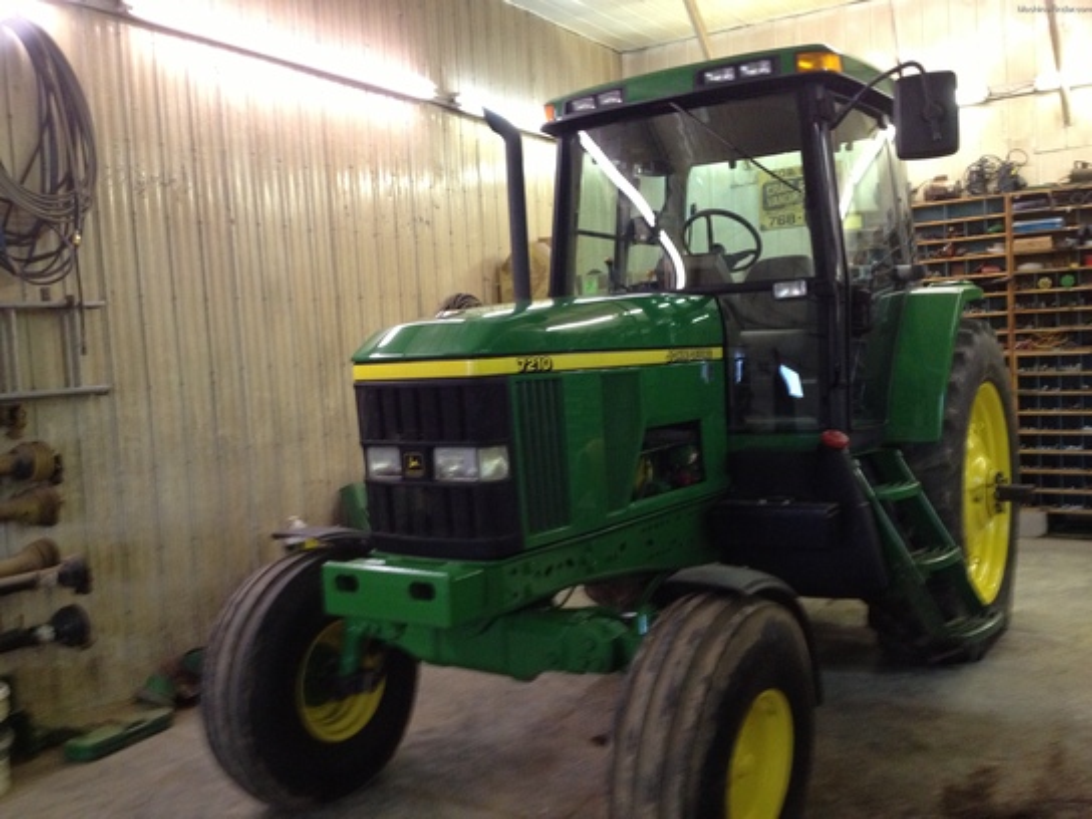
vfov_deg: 40.7
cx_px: 546
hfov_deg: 52.6
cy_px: 410
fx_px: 1104
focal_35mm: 35
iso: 250
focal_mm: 4.28
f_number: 2.4
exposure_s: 1/20
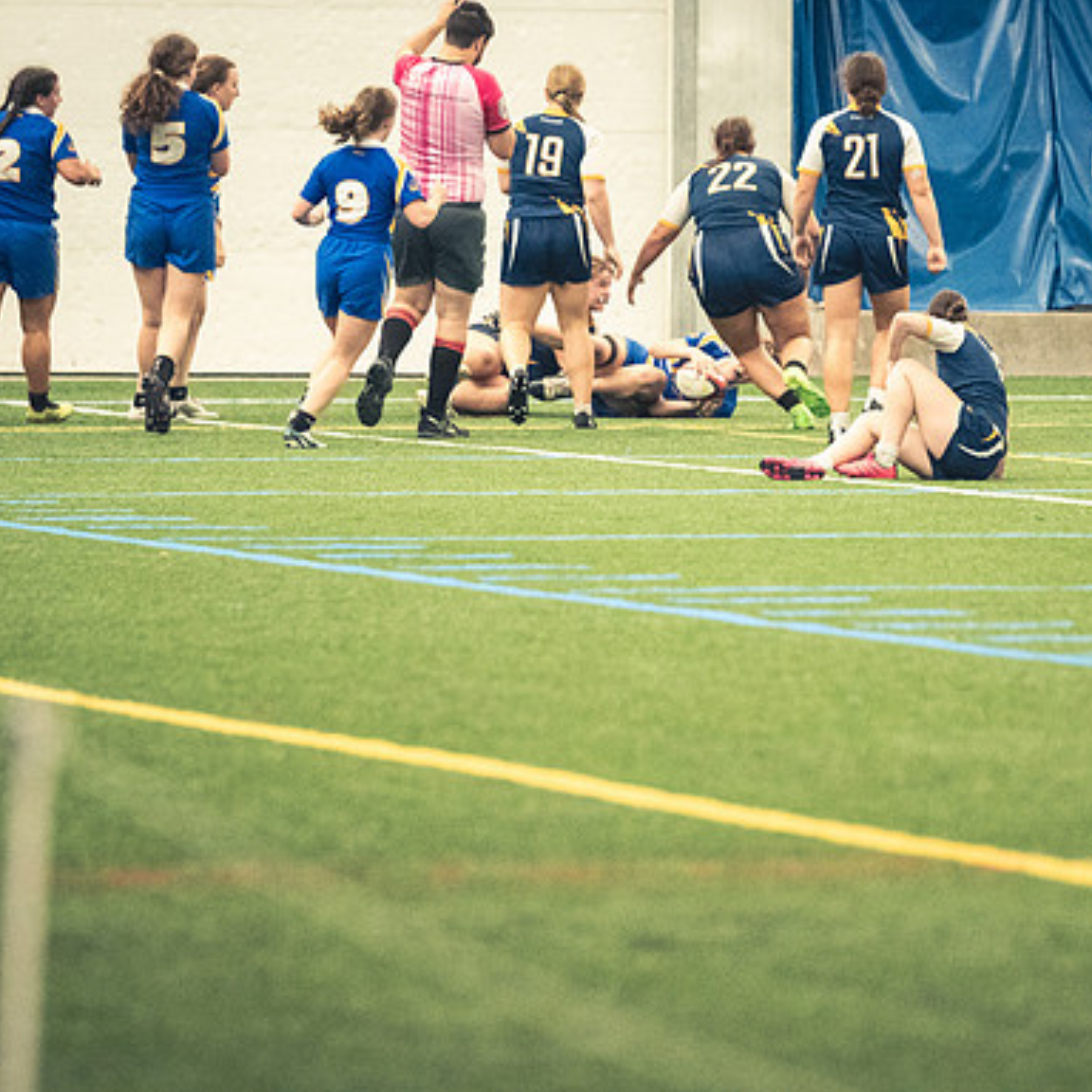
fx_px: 13741
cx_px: 682
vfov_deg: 4.6
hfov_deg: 4.6
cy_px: 546
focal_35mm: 385
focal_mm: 200
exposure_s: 1/500
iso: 12800
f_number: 2.8
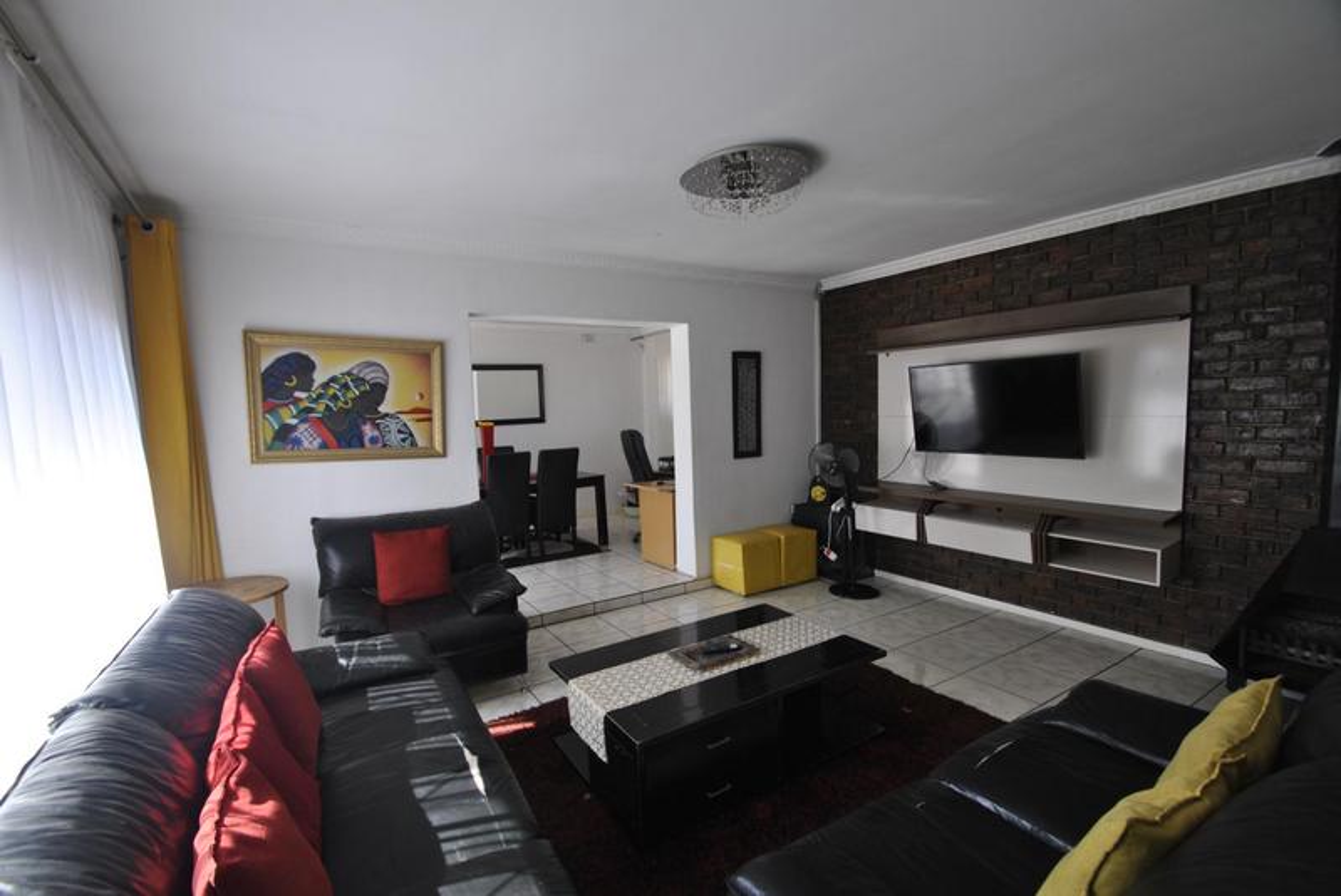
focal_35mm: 15
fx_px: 559
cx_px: 670
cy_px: 448
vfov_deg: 77.4
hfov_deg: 100.3
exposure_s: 1/80
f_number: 4.5
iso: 200
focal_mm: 10
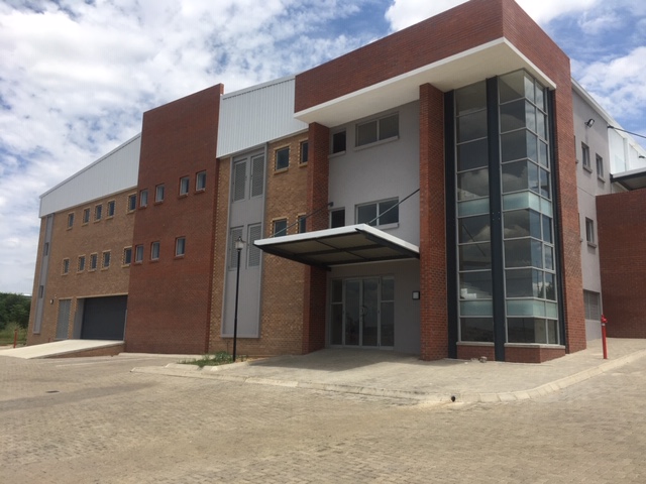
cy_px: 242
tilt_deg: +8.9
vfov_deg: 48.2
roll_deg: -1.0
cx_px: 323
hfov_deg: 61.7
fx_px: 541
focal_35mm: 29
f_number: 2.2
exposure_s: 1/2564
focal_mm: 4.15
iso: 25
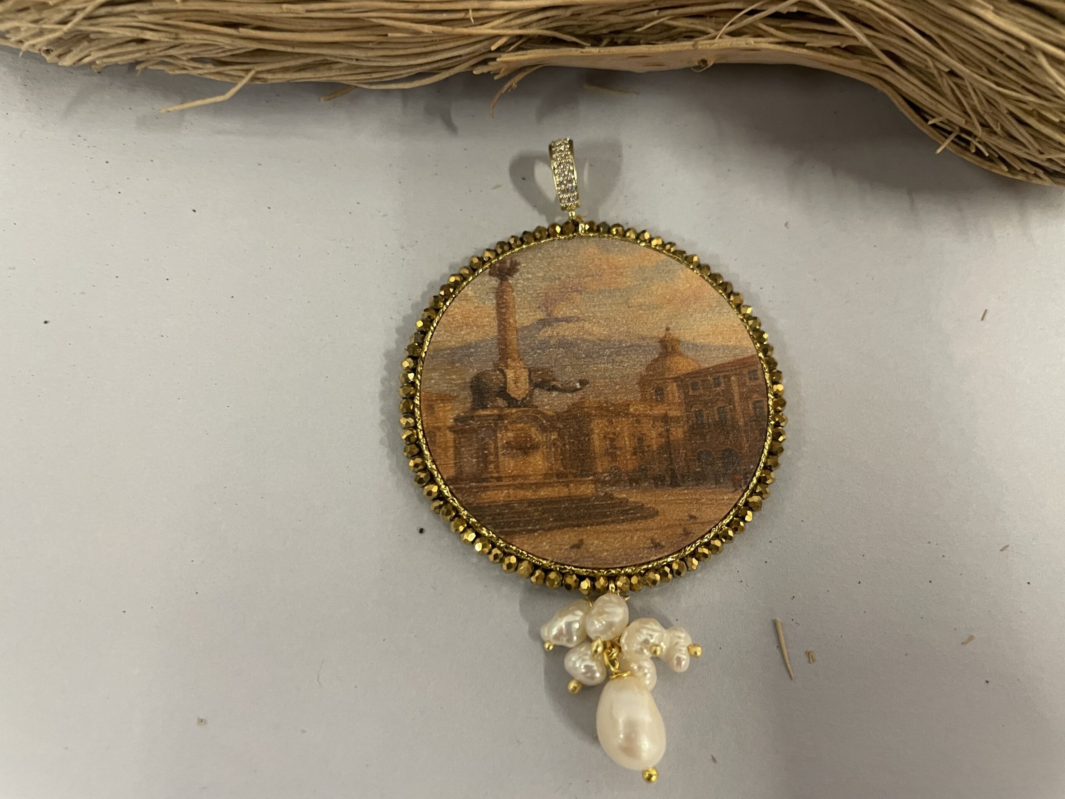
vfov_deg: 53.1
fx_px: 800
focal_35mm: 26
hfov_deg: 67.3
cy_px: 400
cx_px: 532
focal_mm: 4.2
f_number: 1.6
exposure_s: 1/50
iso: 250
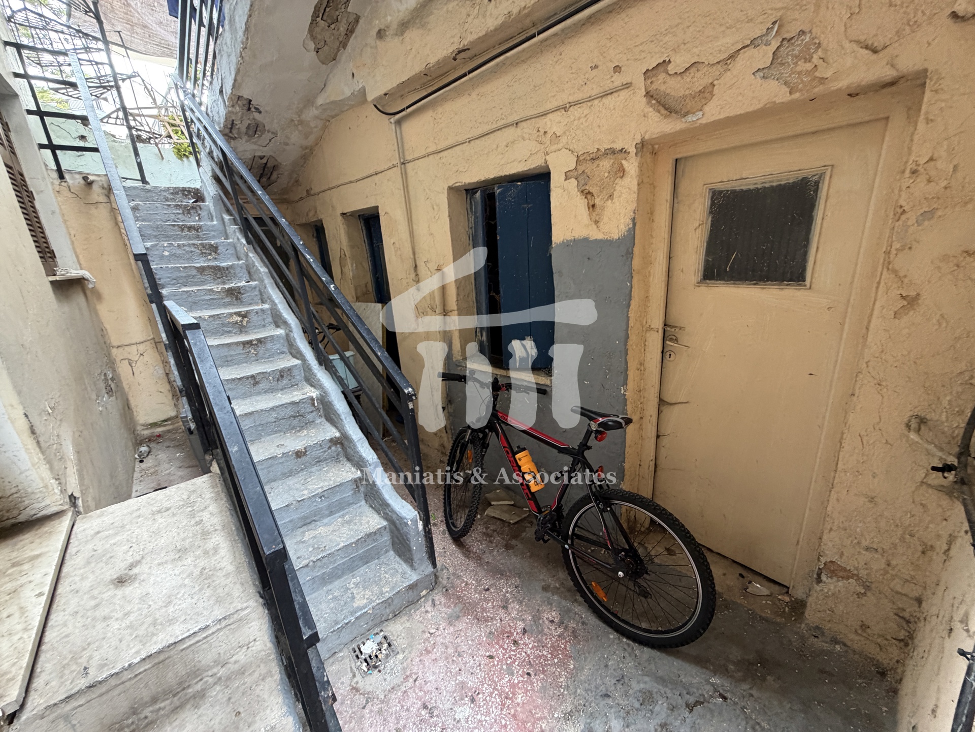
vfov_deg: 85.7
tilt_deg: -16.1
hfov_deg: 102.1
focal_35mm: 14
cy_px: 366
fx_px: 394
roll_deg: +3.8
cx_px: 488
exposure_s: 1/94
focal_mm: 2.22
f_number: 2.2
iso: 320
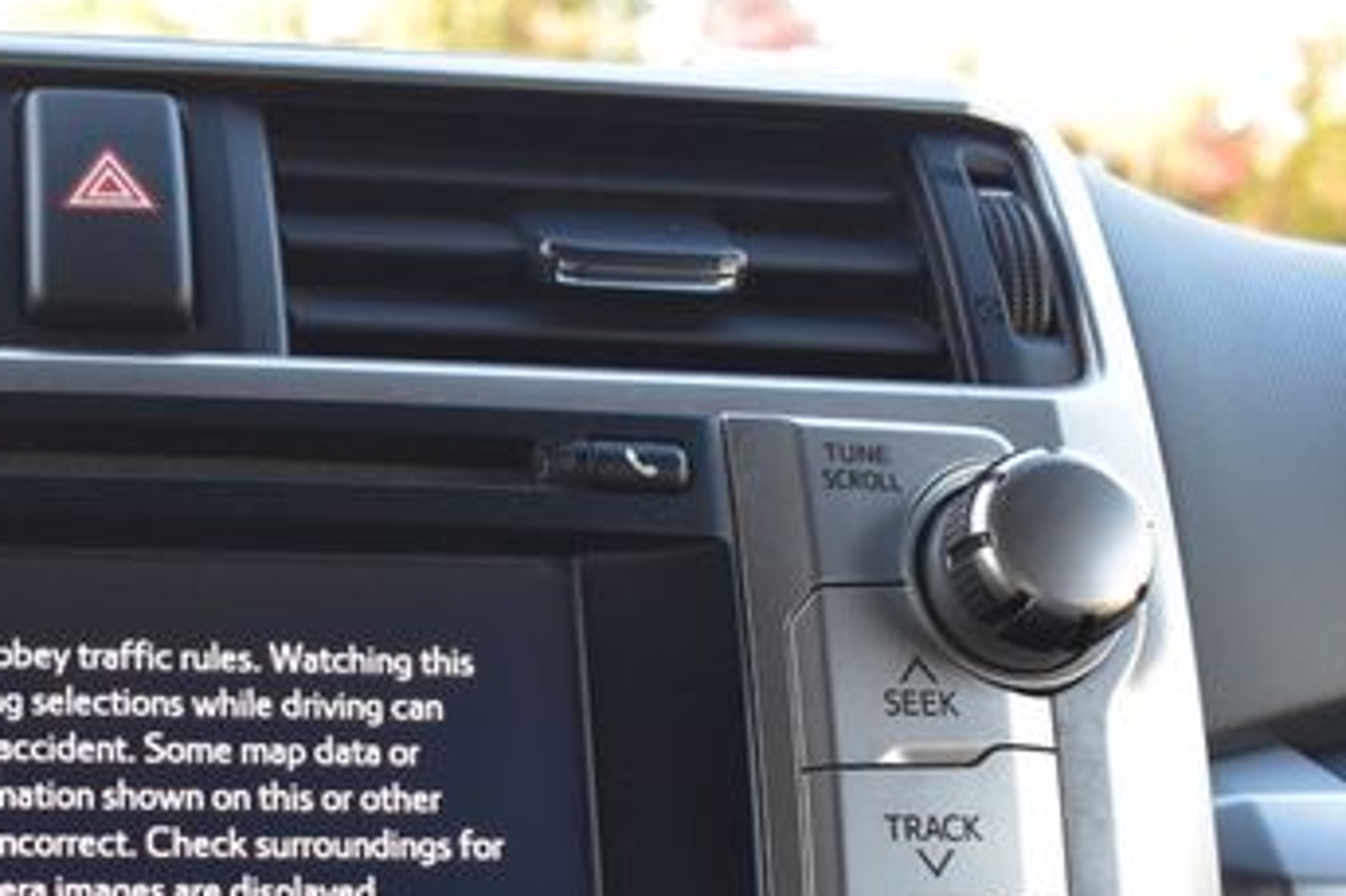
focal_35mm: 67
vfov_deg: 19.9
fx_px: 2504
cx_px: 133
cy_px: 806
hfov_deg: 28.9
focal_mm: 24
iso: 560
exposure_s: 1/15
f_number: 6.3
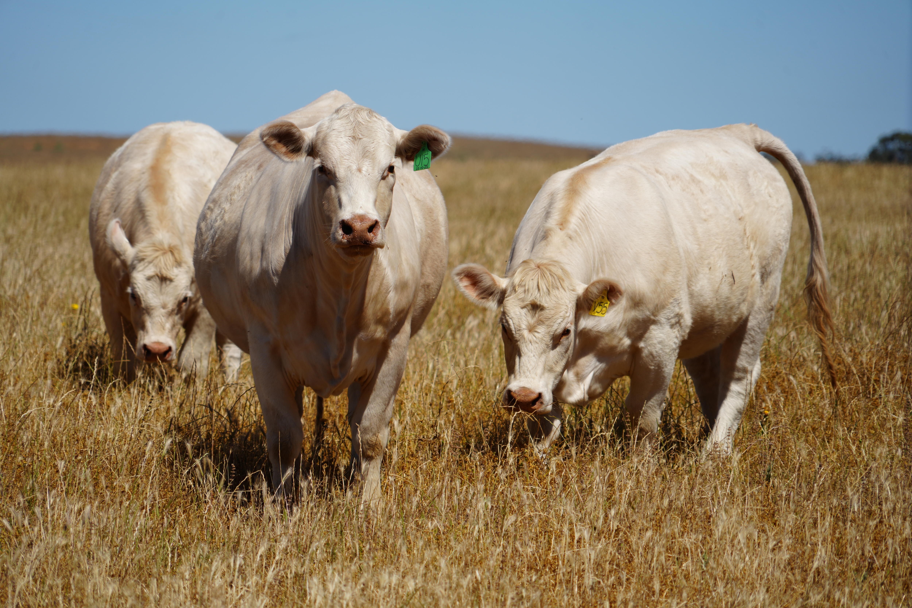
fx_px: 6079
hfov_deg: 8.6
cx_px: 456
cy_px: 304
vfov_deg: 5.7
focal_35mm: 240
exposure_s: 1/800
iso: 100
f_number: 6.3
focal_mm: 240
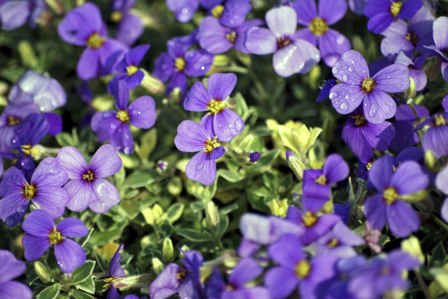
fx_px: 3737
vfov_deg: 4.6
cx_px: 224
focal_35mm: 300
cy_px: 150
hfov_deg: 6.9
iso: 200
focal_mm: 200
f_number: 5.6
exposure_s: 1/1000
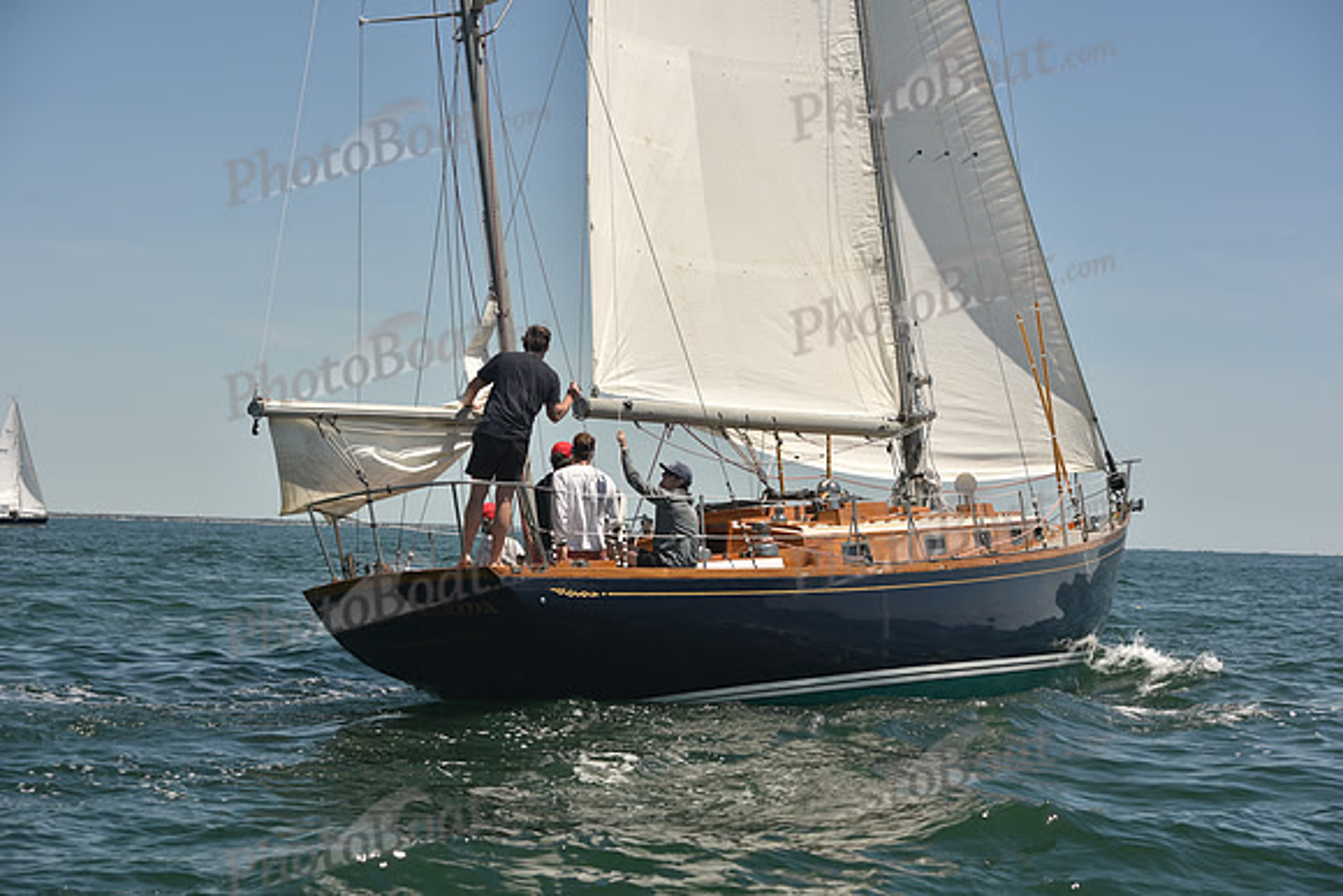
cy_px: 448
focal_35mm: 70
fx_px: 2612
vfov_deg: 19.5
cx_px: 672
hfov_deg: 28.8
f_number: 6.3
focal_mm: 70
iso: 250
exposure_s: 1/800
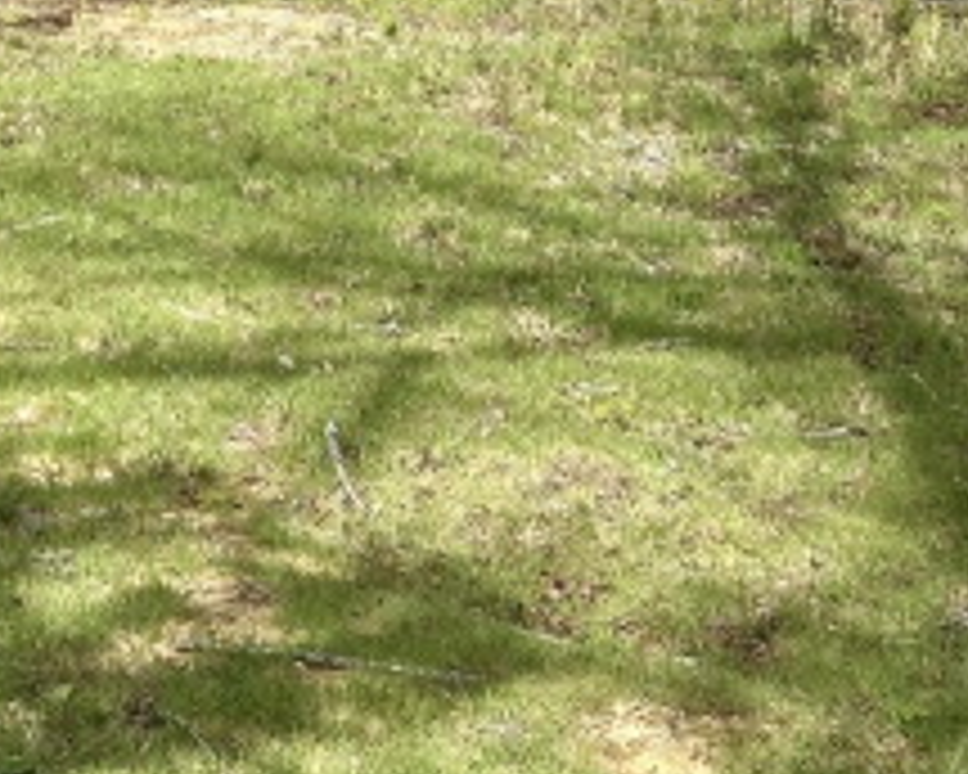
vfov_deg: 10.1
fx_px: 4154
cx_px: -23
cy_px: -583
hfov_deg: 13.1
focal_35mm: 145
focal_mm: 6.86
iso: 64
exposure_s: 1/3367
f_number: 1.78
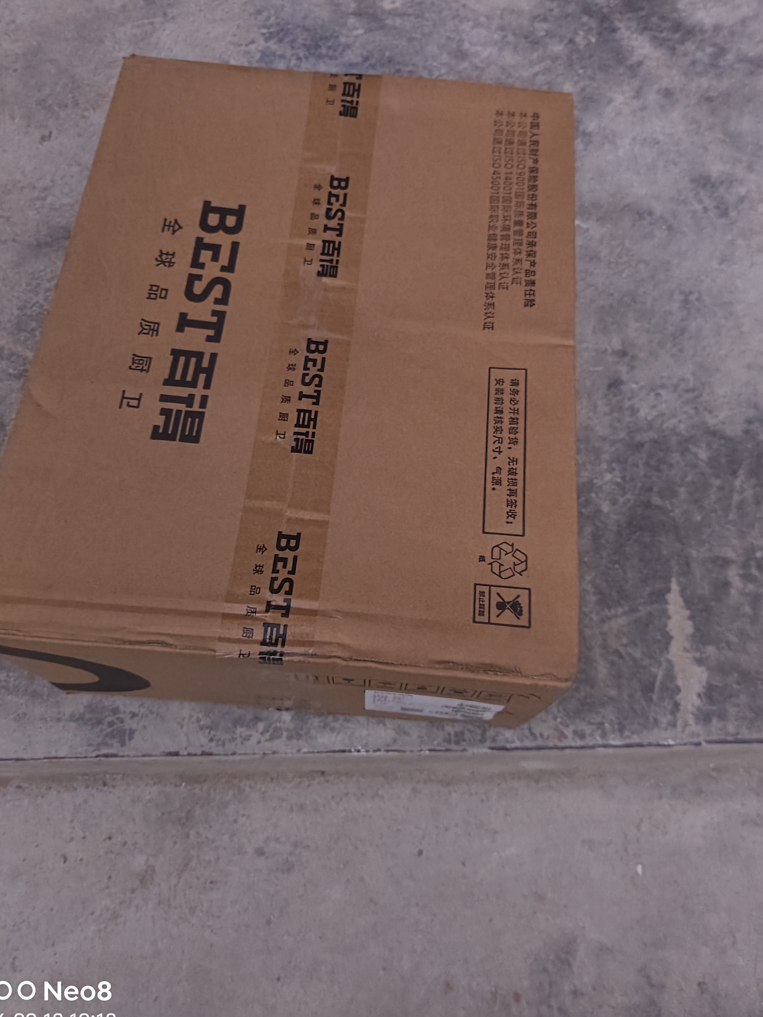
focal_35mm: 28
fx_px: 823
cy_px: 467
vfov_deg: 63.3
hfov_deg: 49.7
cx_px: 380
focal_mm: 5.56
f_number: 1.88
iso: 1467
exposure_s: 1/50
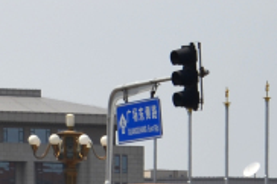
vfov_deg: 3.2
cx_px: -420
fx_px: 3236
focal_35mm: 421
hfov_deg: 4.8
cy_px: -137
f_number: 11
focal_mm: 50
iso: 100
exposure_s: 1/160
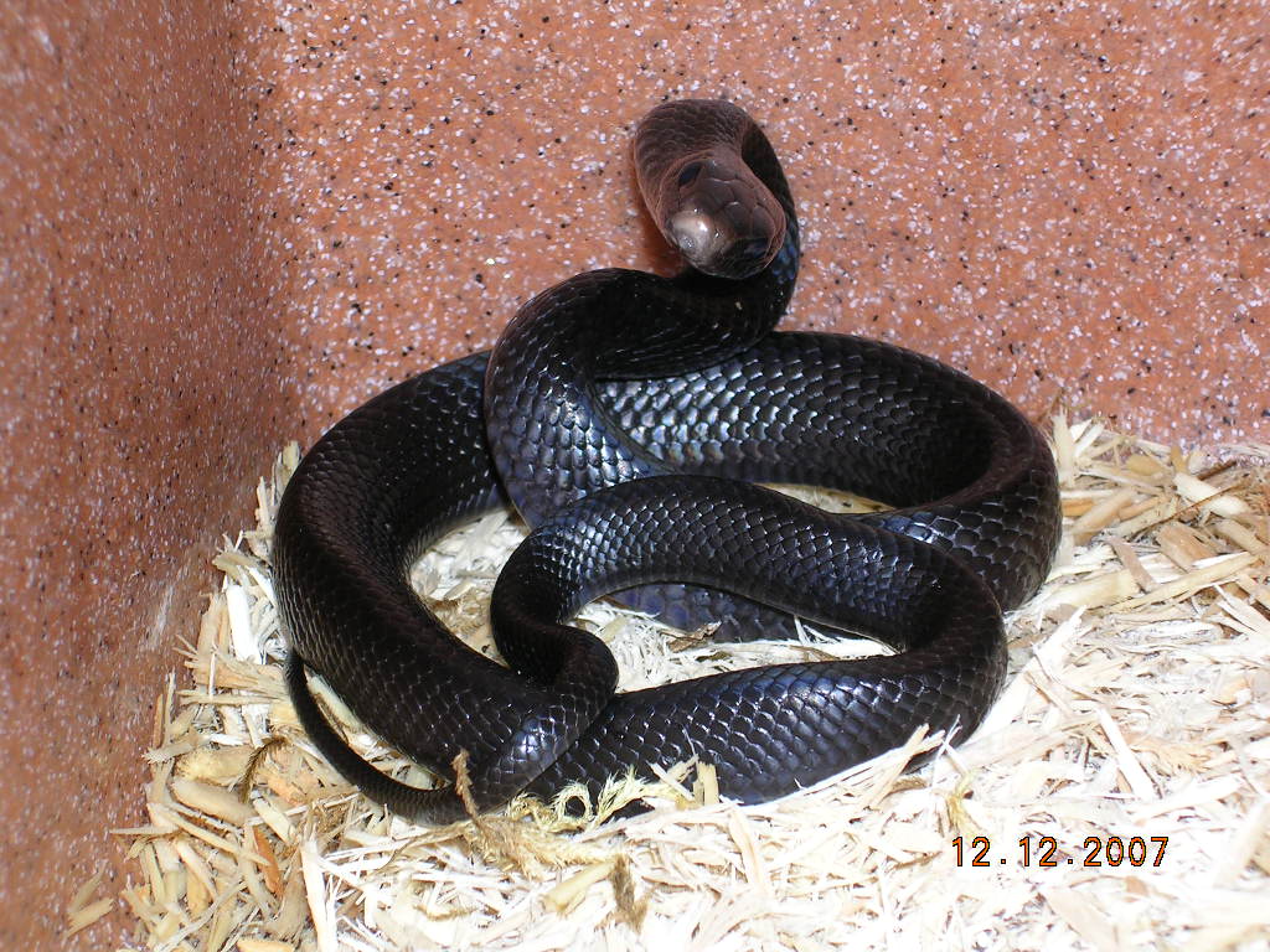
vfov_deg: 13.5
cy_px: 476
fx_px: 4036
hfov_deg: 17.9
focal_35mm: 110
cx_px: 635
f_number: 4.8
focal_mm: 16.7
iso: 50
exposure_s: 1/60.1
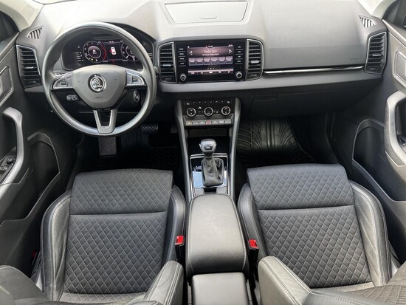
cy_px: 152
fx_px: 282
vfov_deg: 56.9
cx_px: 203
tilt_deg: -45.3
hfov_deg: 71.6
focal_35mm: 24
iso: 200
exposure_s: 1/116
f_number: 1.78
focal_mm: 6.76
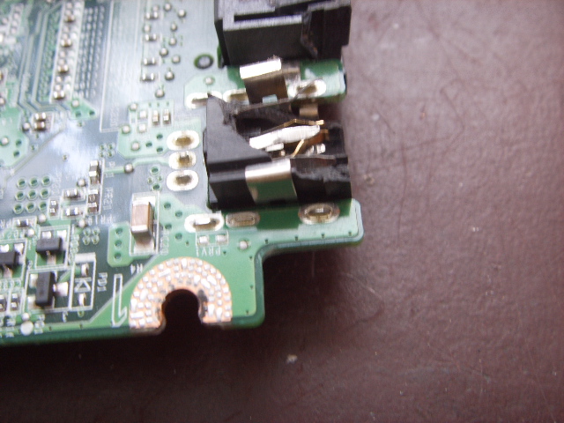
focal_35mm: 39
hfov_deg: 47.9
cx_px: 282
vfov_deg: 36.8
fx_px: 635
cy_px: 212
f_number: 3.5
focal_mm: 6.6
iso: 63
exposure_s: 1/30
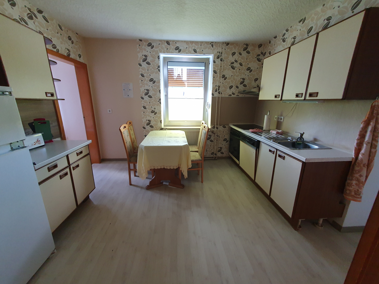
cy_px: 142
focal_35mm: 13
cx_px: 190
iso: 320
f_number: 2.2
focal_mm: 1.8
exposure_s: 1/33
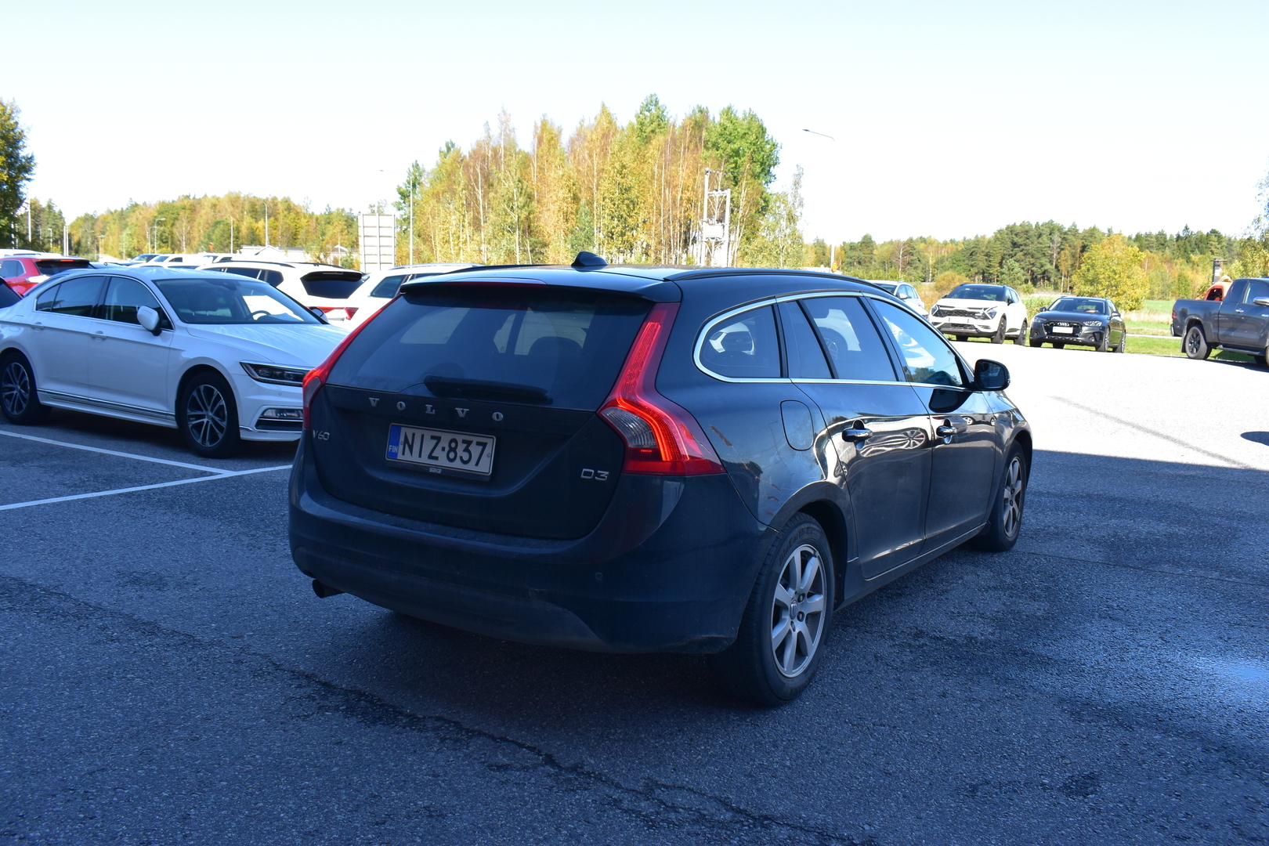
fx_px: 1057
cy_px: 423
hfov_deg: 61.9
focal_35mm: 30
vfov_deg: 43.6
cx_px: 634
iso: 400
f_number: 9.5
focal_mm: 20
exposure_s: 1/250
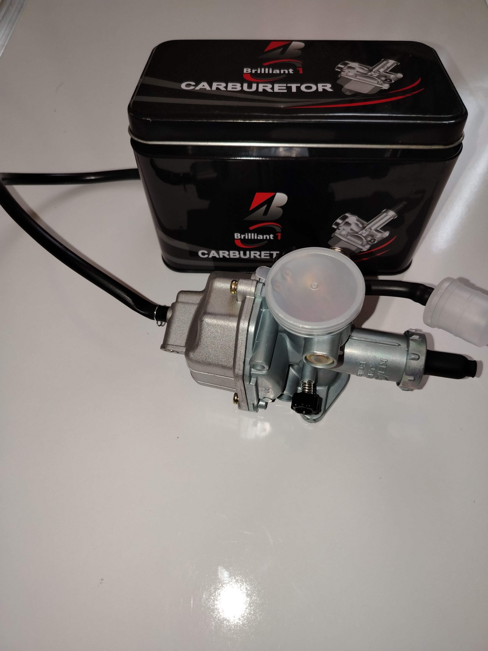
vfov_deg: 71.6
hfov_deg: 56.8
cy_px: 326
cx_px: 244
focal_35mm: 24
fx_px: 451
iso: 859
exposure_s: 1/50
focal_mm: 5.25
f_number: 1.75
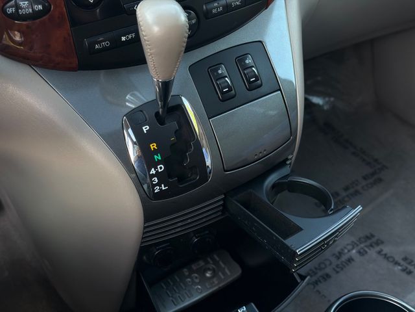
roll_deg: -0.4
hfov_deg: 39.7
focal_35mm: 48
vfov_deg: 30.3
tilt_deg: -38.8
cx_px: 208
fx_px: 575
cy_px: 156
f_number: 1.78
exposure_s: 1/141
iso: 200
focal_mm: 6.76
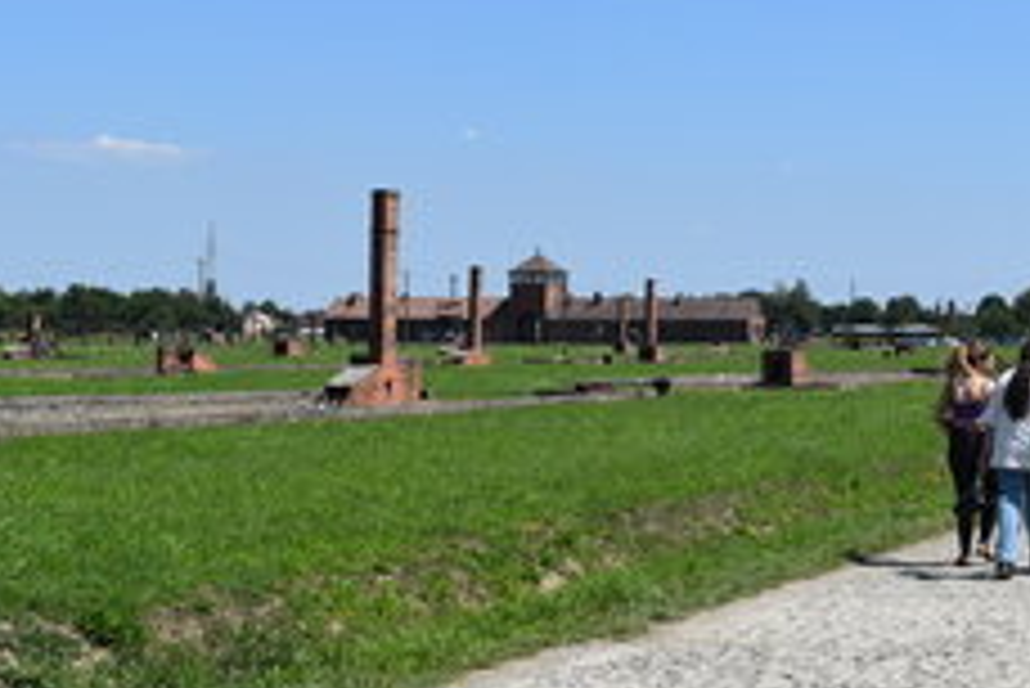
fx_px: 2172
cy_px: 209
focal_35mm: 76
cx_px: 720
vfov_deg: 17.9
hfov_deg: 26.5
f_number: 9
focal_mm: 29
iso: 100
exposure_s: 1/320
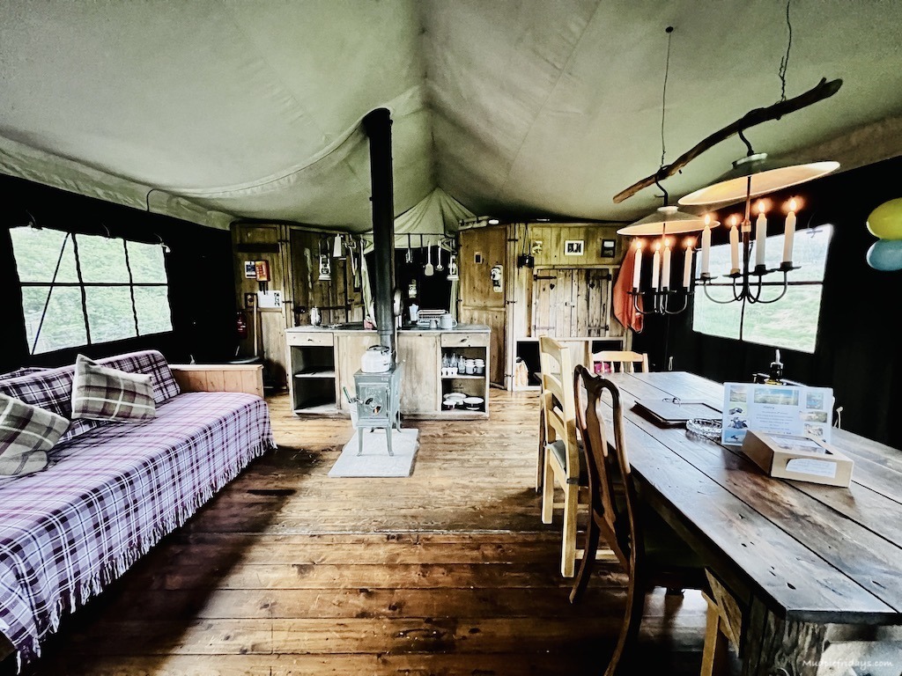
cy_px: 338
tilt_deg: -8.1
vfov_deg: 89.9
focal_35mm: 13
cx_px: 451
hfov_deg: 106.2
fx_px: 339
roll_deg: +0.3
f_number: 1.8
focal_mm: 1.57
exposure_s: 1/34
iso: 1250
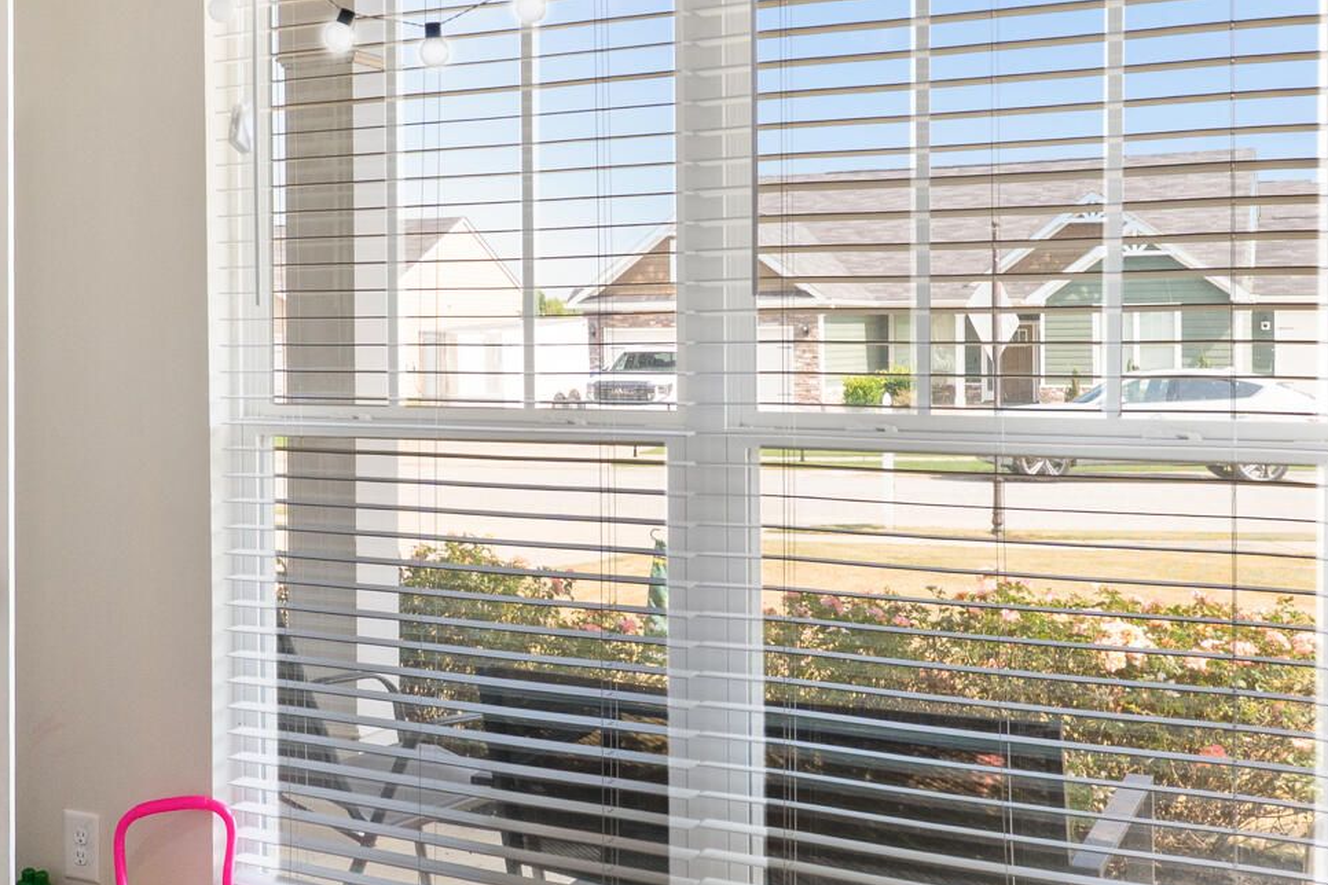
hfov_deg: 43.7
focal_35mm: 44
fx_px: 1623
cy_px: 439
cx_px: 417
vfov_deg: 30.5
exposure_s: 1/5
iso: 400
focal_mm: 17
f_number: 8
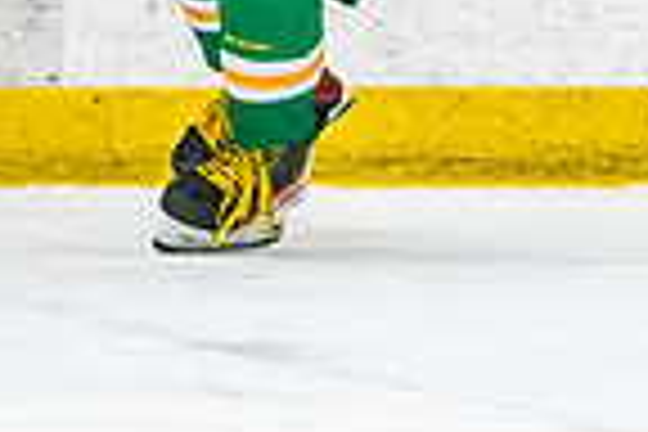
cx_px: -700
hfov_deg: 2.2
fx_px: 16577
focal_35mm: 921
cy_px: -453
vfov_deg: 1.5
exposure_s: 1/640
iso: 1800
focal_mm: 135
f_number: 2.8
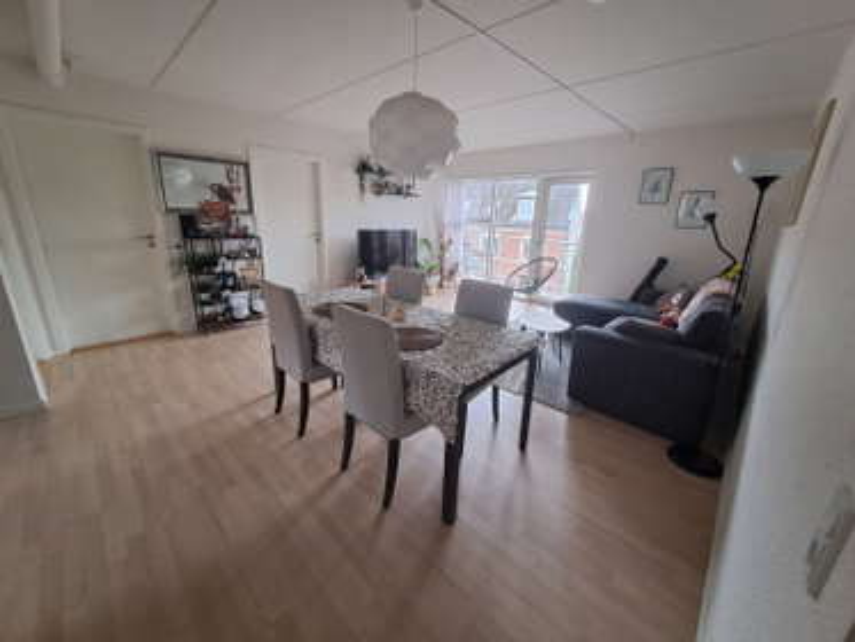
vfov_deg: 89.9
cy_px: 321
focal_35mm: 13
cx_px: 428
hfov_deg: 106.2
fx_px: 321
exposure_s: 1/50
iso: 200
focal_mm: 1.42
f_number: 2.2
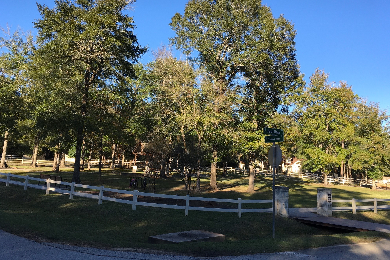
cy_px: 114
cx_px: 195
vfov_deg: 42.2
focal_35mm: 31
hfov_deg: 60.3
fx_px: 336
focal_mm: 4.15
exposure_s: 1/610
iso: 25
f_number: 2.2
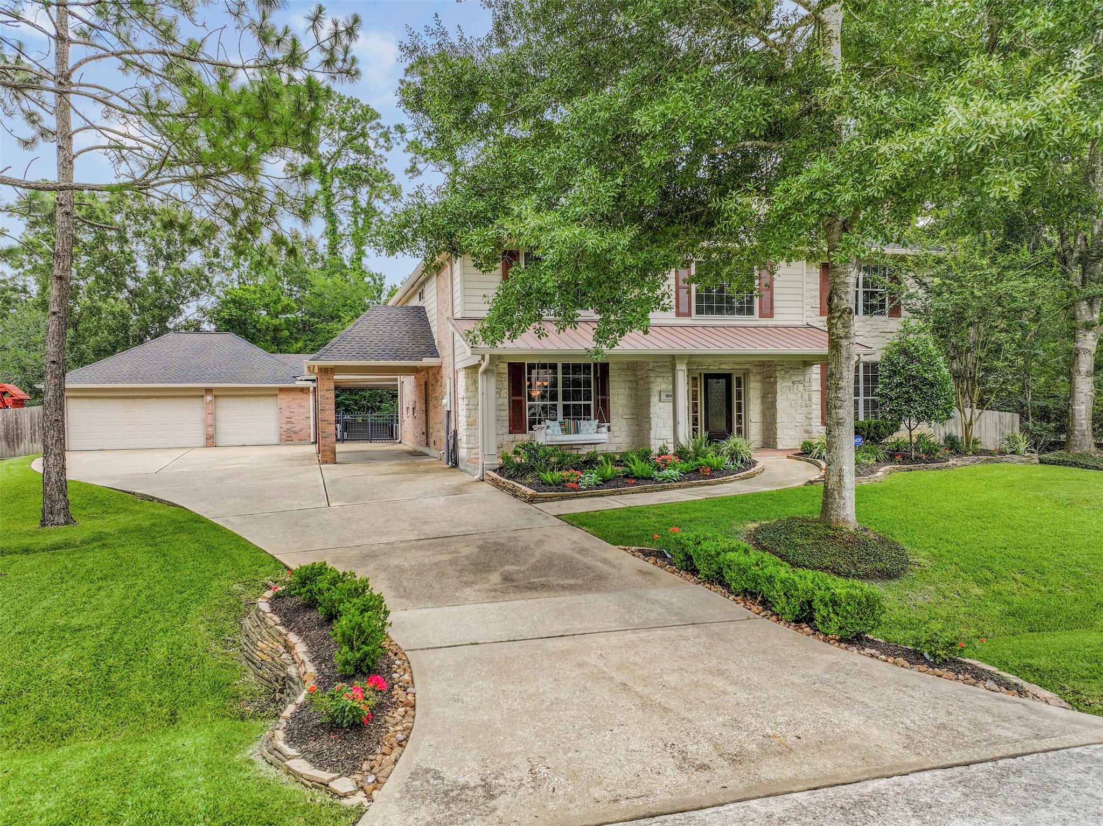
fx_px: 764
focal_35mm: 24
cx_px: 552
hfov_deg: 71.6
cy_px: 413
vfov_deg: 56.8
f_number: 4
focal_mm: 12.29
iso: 100
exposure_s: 1/20
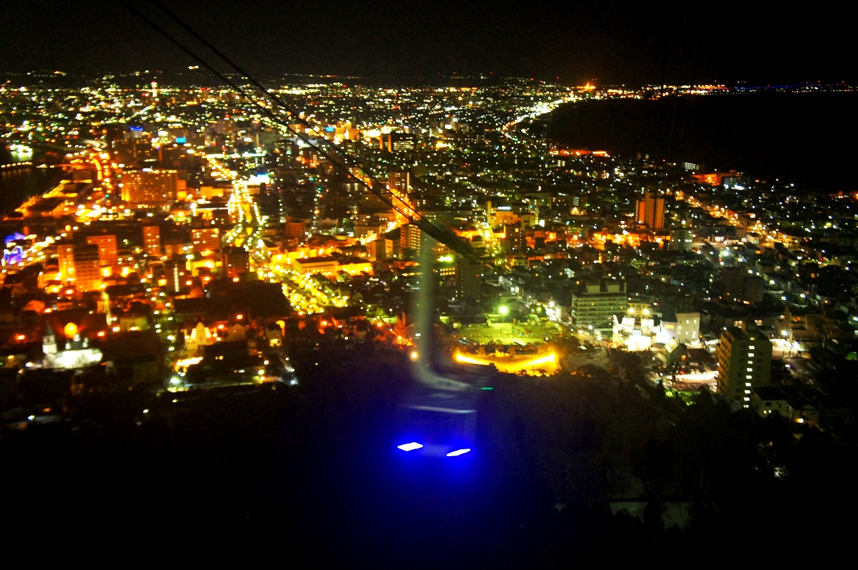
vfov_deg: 38.3
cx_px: 429
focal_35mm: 34
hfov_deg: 55.2
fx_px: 821
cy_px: 285
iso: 1600
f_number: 4
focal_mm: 23
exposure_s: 1/5
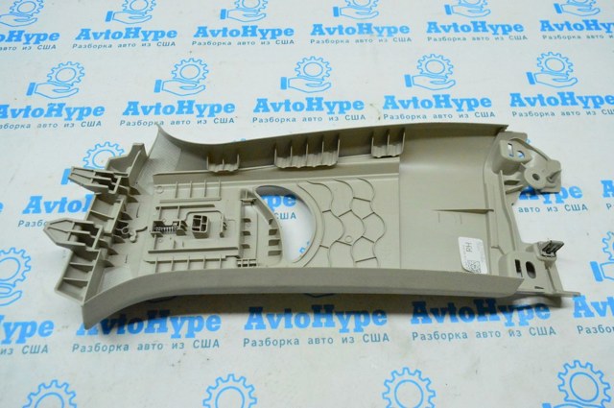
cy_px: 204
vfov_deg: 47.8
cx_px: 307
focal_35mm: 27
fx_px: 460
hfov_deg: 67.4
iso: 6400
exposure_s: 1/500
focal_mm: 18
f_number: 6.3
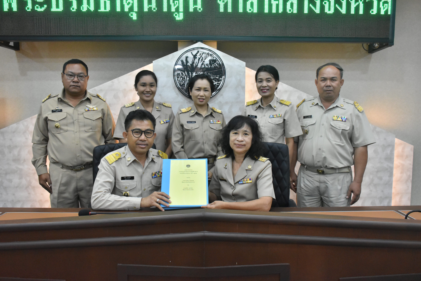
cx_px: 210
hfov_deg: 61.9
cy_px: 140
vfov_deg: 43.6
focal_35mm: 30
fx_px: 351
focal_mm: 20
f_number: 5.6
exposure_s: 1/125
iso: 2500
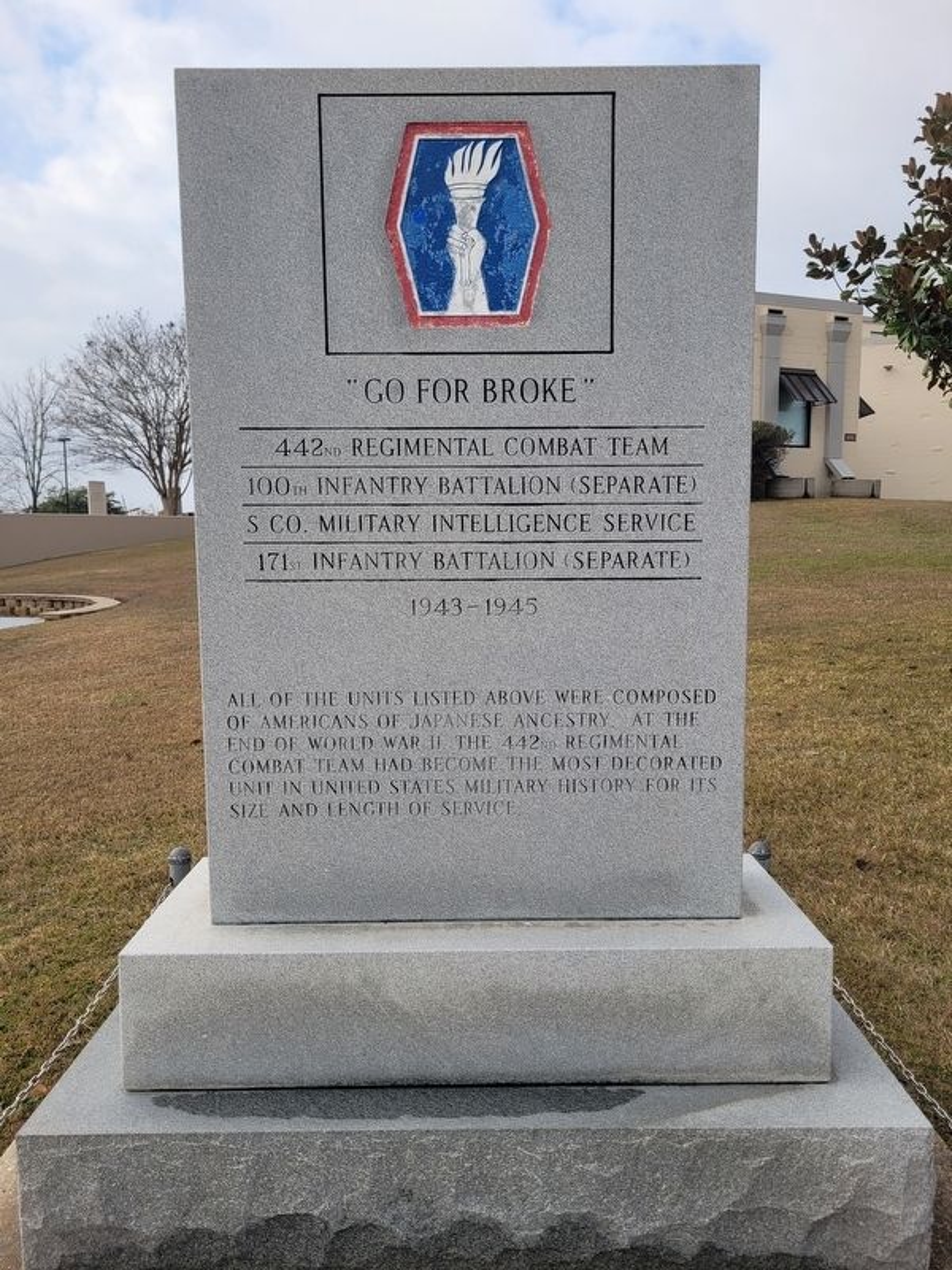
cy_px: 635
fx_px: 953
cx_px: 476
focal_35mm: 26
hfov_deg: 53.1
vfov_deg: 67.3
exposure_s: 1/1093
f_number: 1.8
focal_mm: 5.4
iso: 40
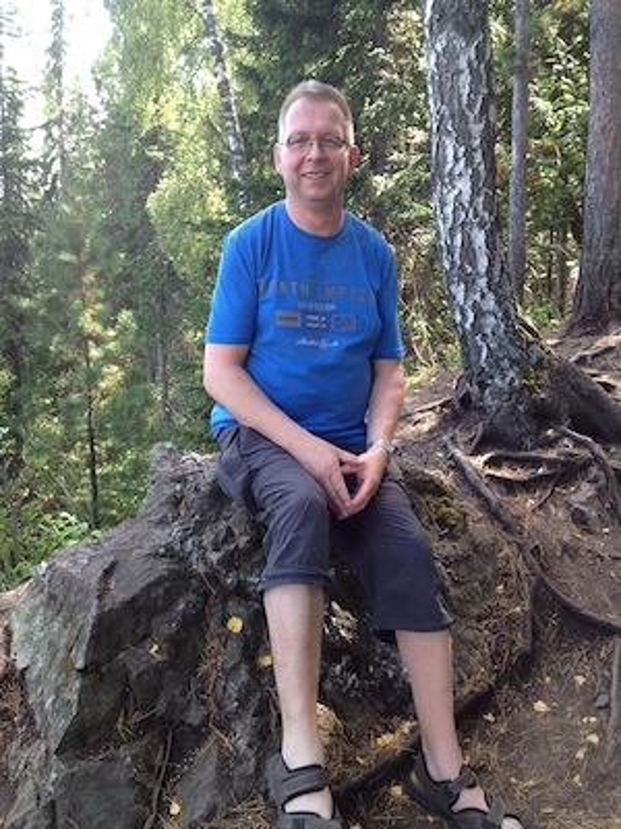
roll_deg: +0.3
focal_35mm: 35
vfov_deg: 52.6
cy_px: 414
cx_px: 310
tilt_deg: -14.0
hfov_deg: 40.7
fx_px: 837
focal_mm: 4.28
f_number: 2.4
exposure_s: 1/120
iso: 80
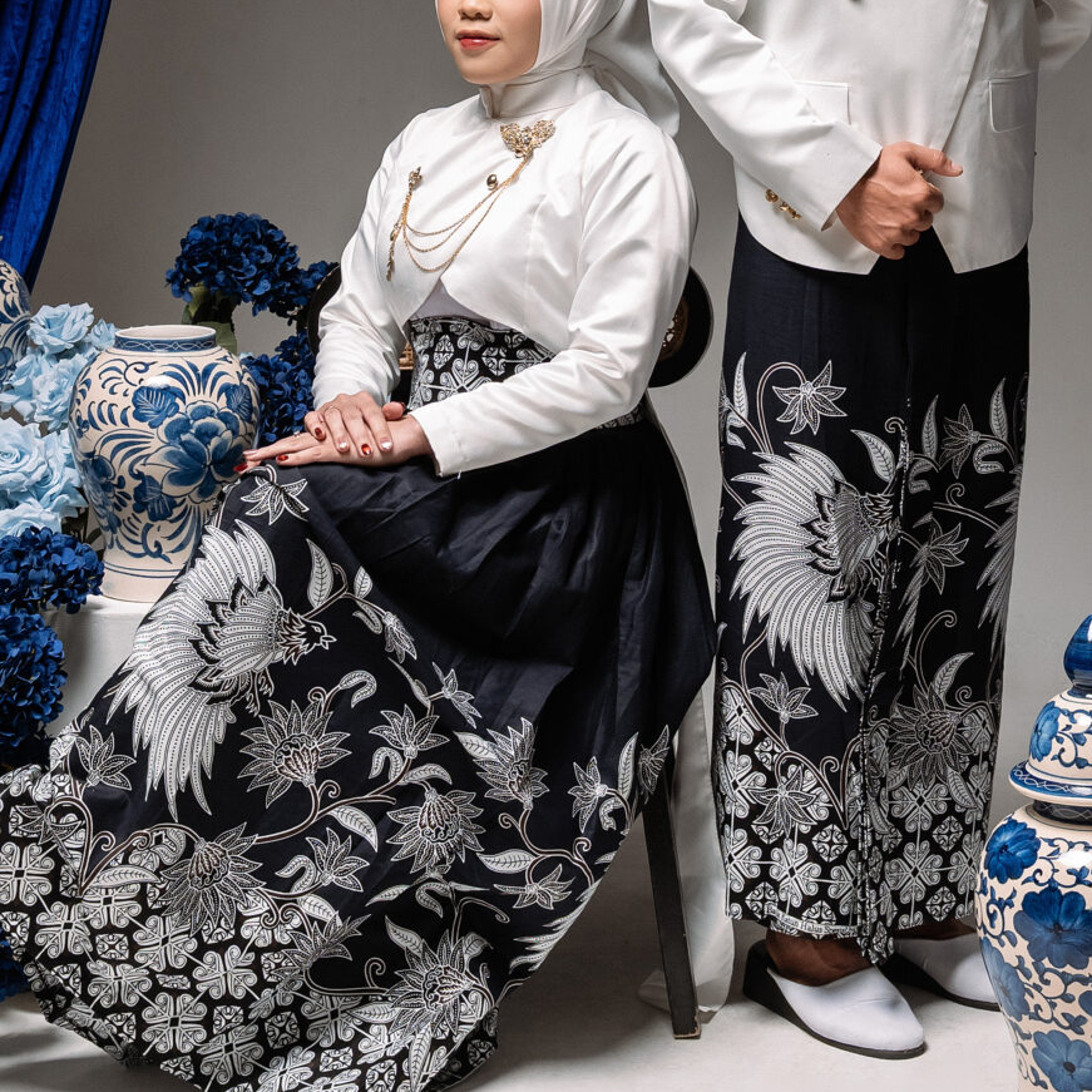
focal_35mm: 80
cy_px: 41
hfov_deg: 21.6
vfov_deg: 21.0
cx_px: 700
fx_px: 2855
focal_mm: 32
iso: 400
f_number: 5
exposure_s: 1/160
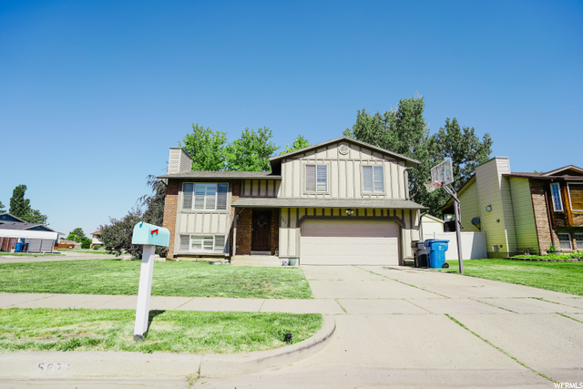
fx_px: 275
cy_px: 194
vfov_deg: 70.5
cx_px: 292
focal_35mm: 17
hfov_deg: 93.3
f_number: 4
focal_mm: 17
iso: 100
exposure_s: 1/1250
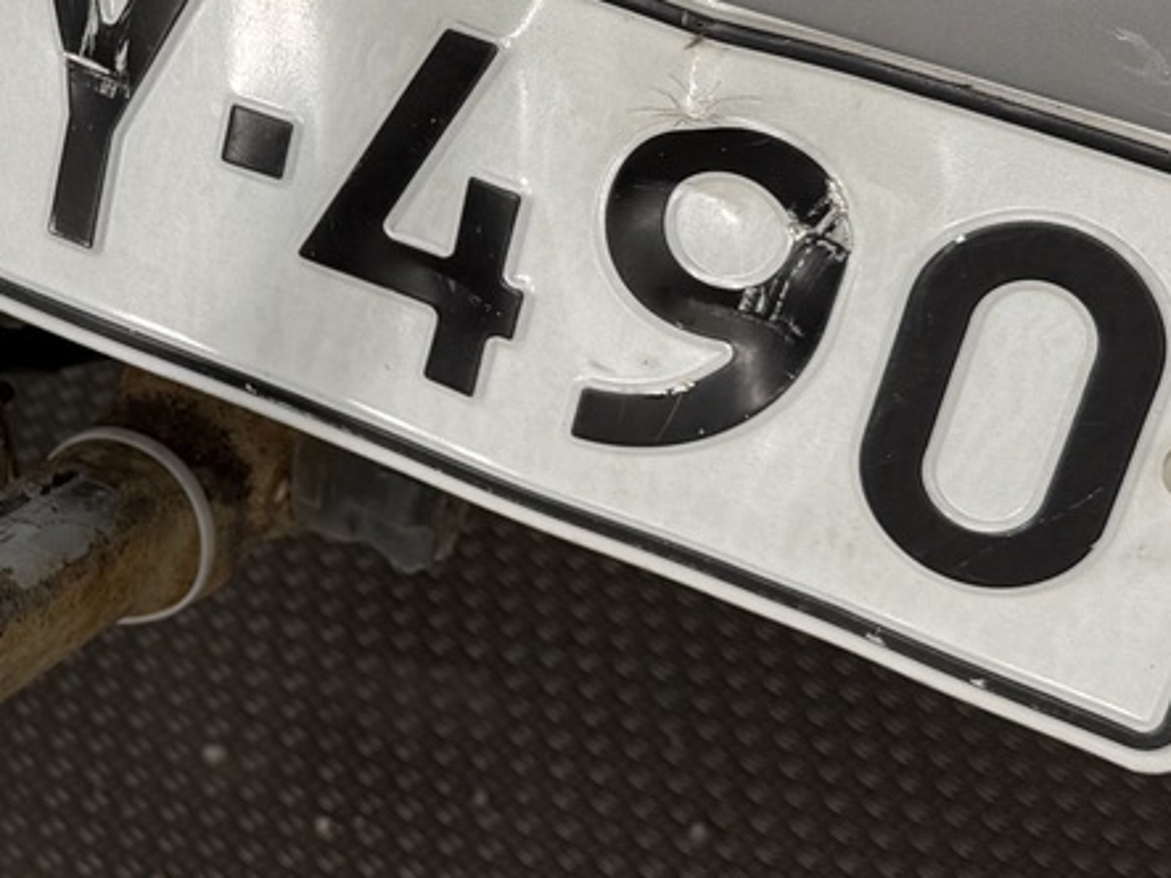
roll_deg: -3.8
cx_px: 3
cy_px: 307
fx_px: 2638
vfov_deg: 18.8
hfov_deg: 23.9
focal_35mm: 78
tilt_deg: -37.2
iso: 80
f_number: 1.78
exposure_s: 1/100
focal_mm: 6.76
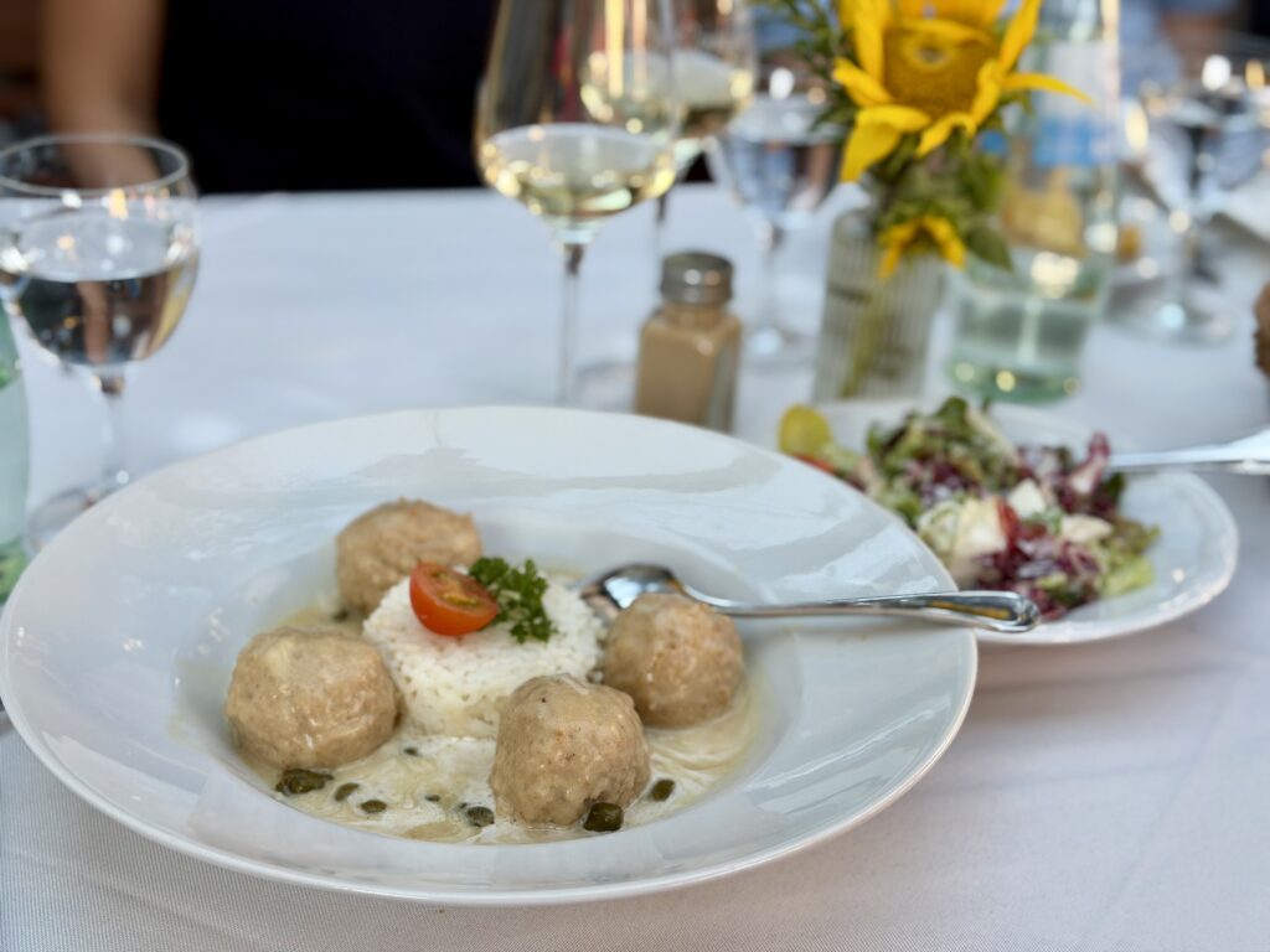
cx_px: 635
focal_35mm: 48
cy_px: 476
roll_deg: -3.1
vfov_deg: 30.3
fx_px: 1761
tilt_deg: -26.2
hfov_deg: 39.7
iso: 50
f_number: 1.78
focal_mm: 6.76
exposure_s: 1/230
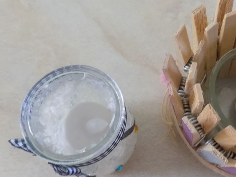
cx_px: 167
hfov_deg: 45.7
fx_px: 273
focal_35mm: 40
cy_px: 113
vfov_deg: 35.7
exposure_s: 1/30
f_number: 3.1
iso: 400
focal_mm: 4
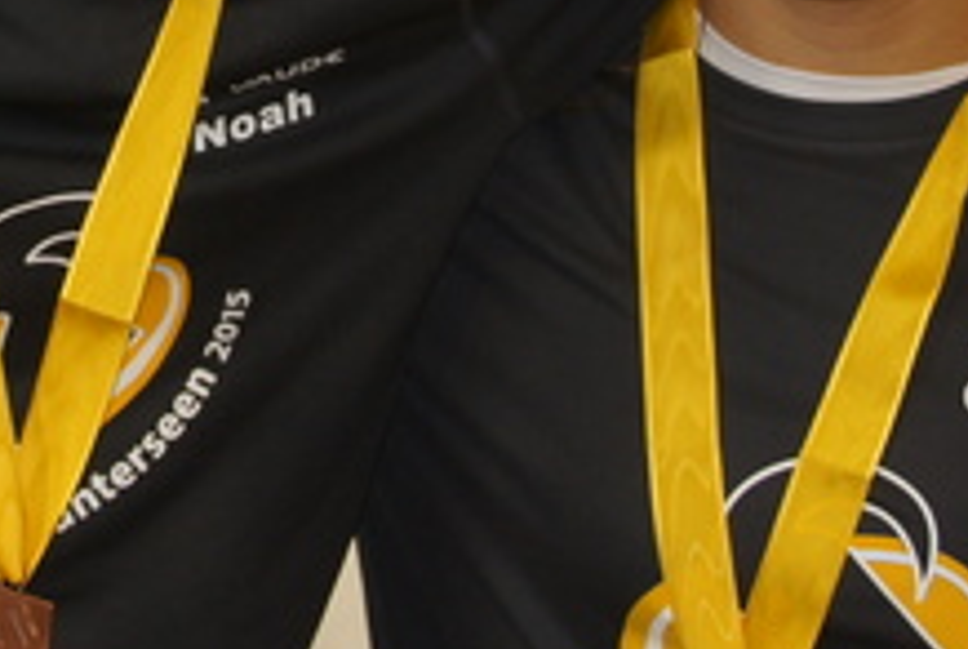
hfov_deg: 11.6
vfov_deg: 7.8
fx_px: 4712
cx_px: 27
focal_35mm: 175
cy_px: -136
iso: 500
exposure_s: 1/60
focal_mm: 34
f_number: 4.5
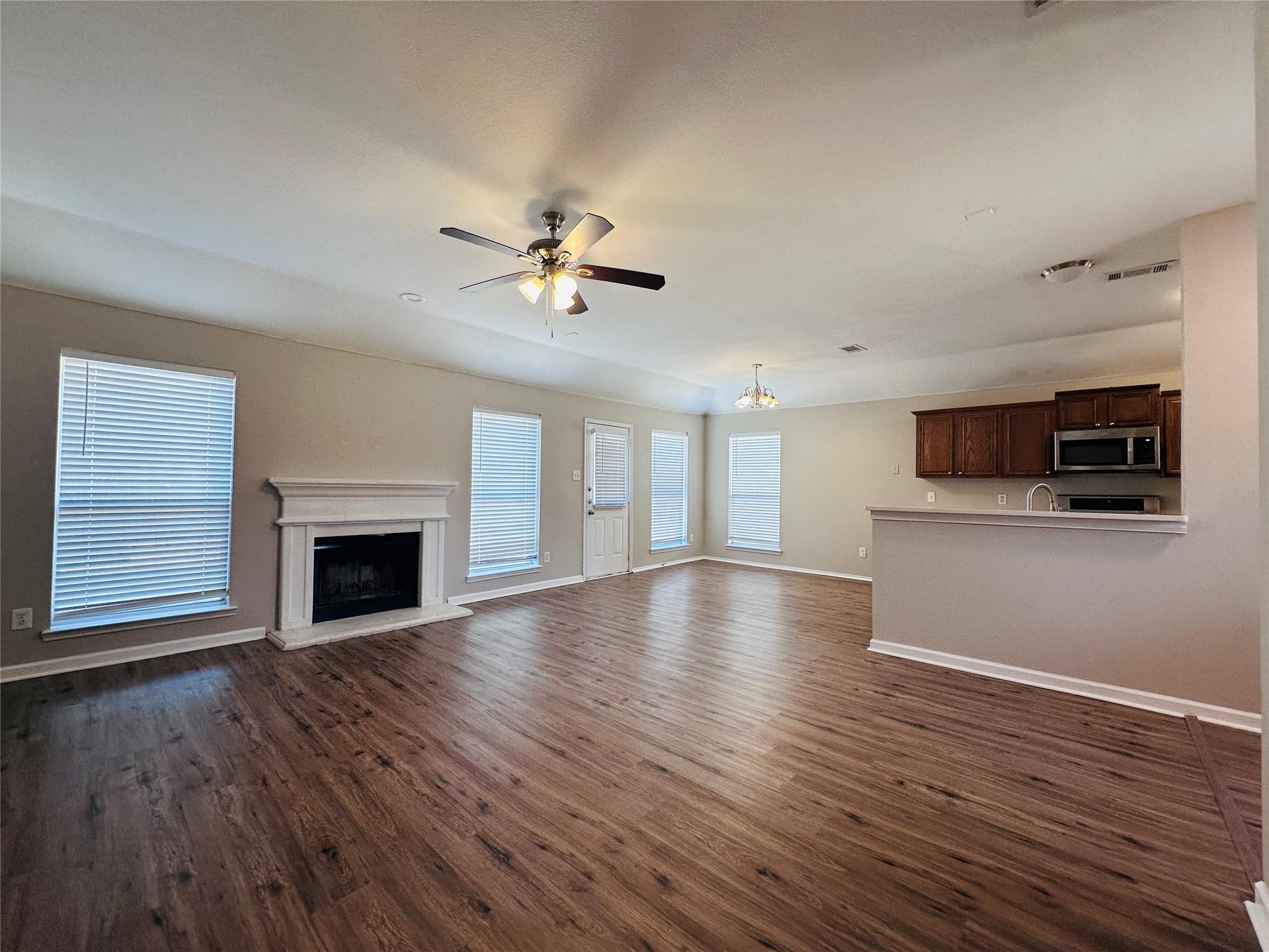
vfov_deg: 85.7
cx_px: 634
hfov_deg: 102.1
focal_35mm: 14
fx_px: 513
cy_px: 476
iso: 125
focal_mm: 2.22
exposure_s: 1/120
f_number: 2.2
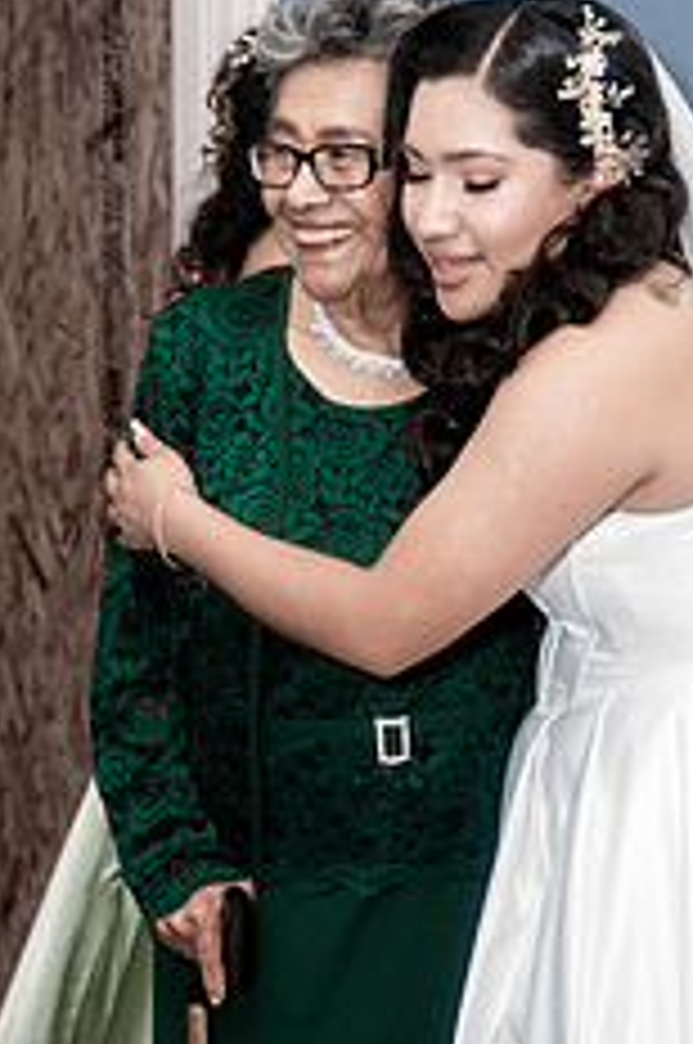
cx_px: 378
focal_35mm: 68
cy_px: 616
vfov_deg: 29.6
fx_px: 1969
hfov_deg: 20.0
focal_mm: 35
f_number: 4
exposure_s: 1/250
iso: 640
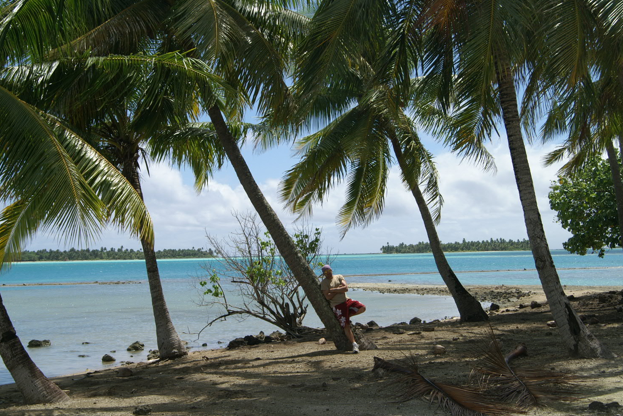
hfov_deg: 37.2
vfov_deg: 25.3
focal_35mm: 54
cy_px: 205
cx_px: 313
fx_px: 926
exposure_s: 1/300
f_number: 11
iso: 100
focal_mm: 35
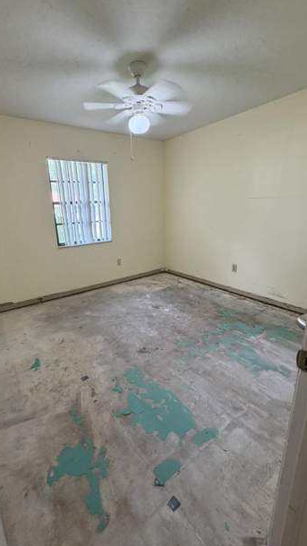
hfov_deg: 66.9
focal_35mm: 16
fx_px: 232
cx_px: 138
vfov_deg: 99.4
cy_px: 270
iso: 200
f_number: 2.2
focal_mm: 2.22
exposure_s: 1/60
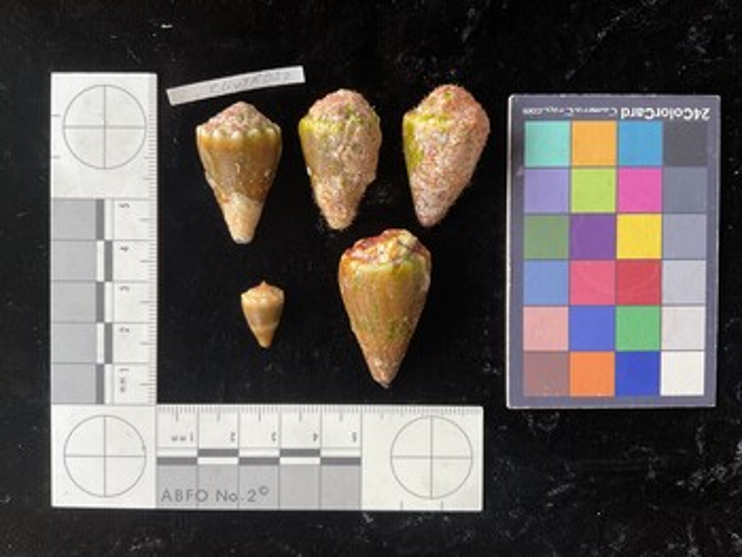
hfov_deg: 61.6
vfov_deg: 48.3
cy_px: 278
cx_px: 371
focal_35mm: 29
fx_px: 622
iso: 50
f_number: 1.8
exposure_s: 1/120
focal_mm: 3
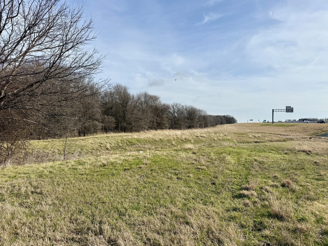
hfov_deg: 69.4
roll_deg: -1.2
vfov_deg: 54.9
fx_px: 237
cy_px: 119
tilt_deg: +2.1
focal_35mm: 25
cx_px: 163
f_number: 1.78
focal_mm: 6.76
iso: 80
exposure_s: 1/7353
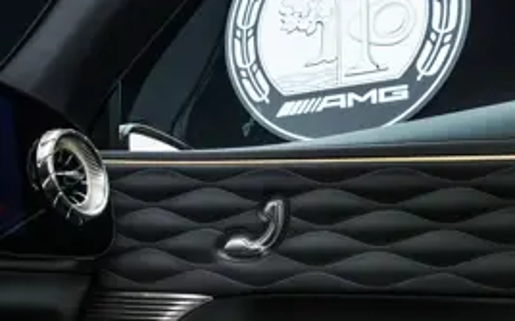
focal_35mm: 38
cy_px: 248
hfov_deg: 51.5
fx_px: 533
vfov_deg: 32.7
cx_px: 233
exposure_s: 1/50
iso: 4000
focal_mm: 25
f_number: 8
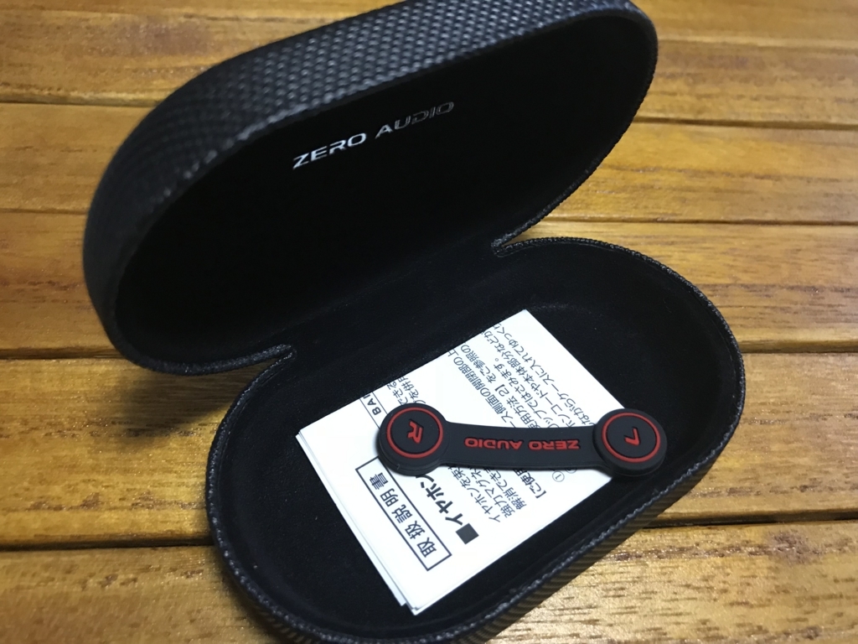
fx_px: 694
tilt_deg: -55.7
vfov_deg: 49.7
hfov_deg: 63.4
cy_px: 322
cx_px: 429
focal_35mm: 28
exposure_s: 1/9
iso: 100
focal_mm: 3.99
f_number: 1.8
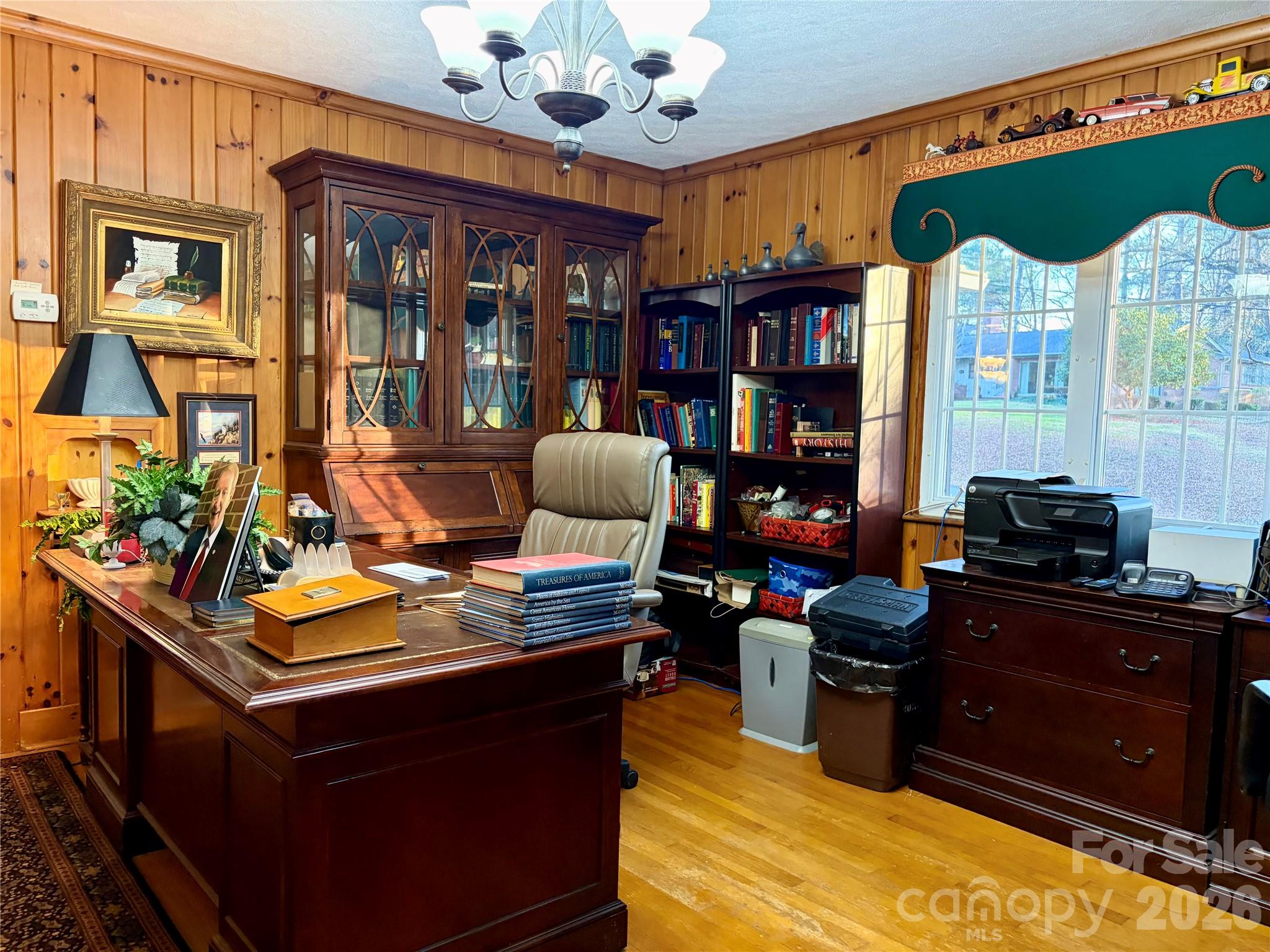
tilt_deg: -4.1
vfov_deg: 53.1
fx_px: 954
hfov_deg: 67.3
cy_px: 476
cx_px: 635
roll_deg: -2.0
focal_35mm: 26
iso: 320
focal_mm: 5.96
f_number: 1.6
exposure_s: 1/60
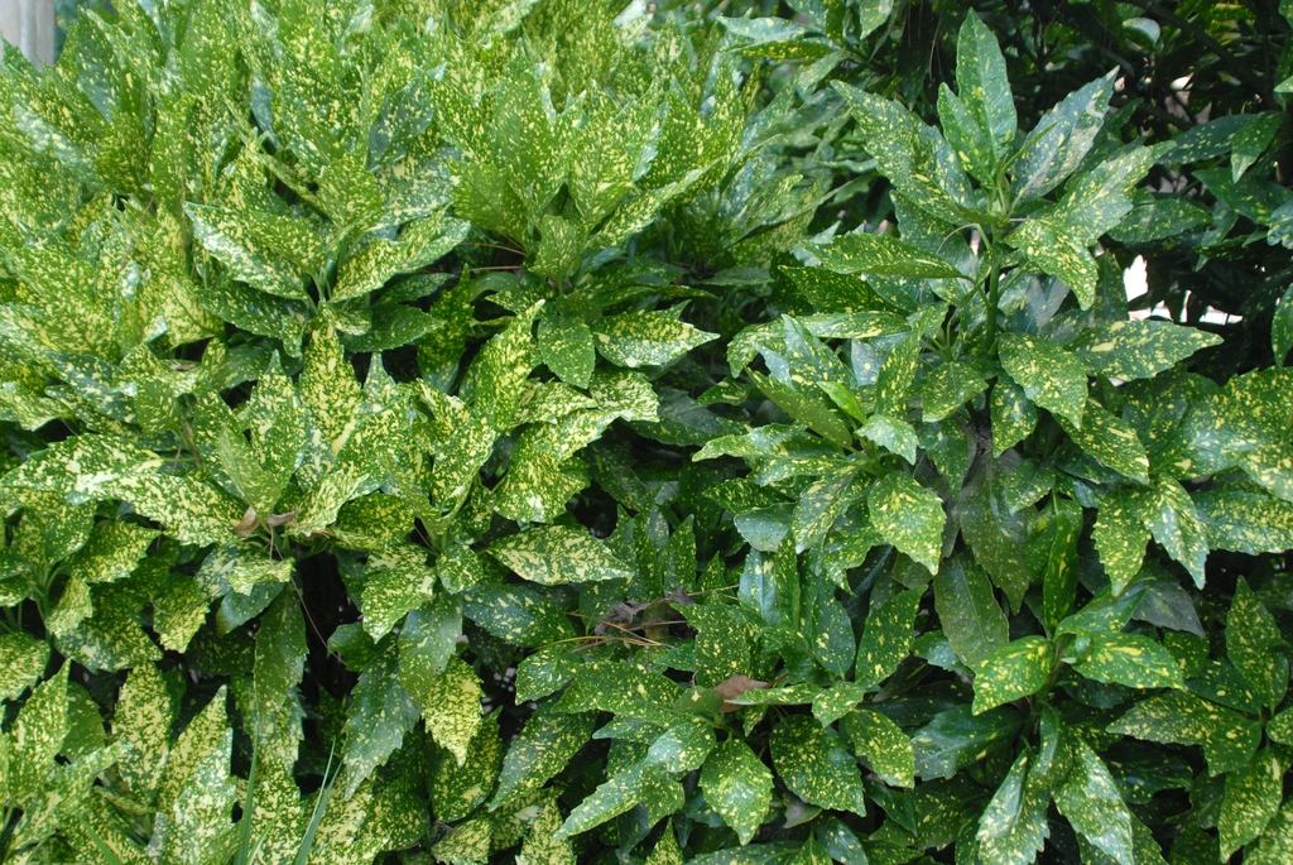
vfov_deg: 32.0
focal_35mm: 42
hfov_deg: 46.4
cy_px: 432
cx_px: 646
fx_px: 1510
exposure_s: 1/80
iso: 400
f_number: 4.5
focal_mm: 28
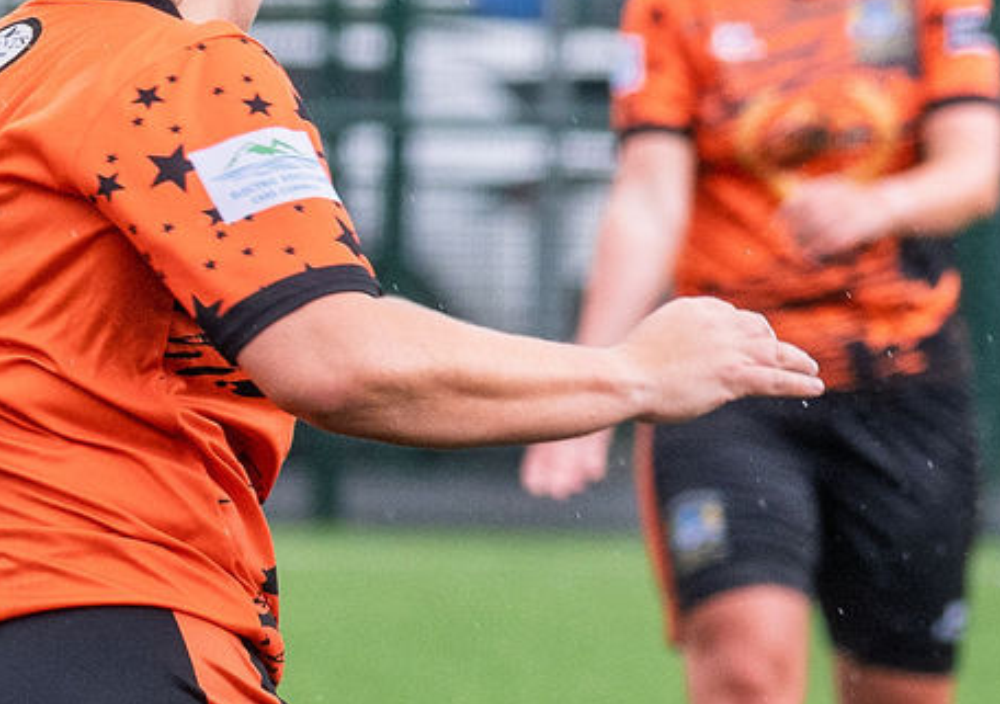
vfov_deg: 1.2
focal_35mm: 1171
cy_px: 3
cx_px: 2784
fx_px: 33096
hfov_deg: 1.7
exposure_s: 1/1000
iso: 400
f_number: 4.8
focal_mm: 180
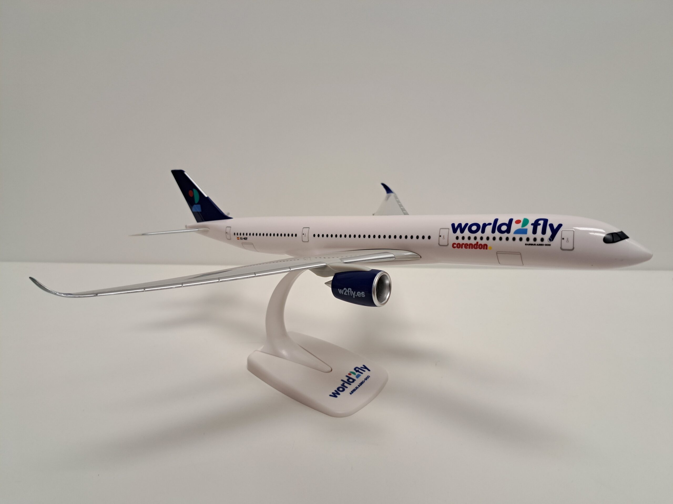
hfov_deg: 71.6
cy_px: 252
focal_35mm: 24
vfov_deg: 56.8
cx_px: 336
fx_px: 467
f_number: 1.8
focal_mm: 5.23
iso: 80
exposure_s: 1/50
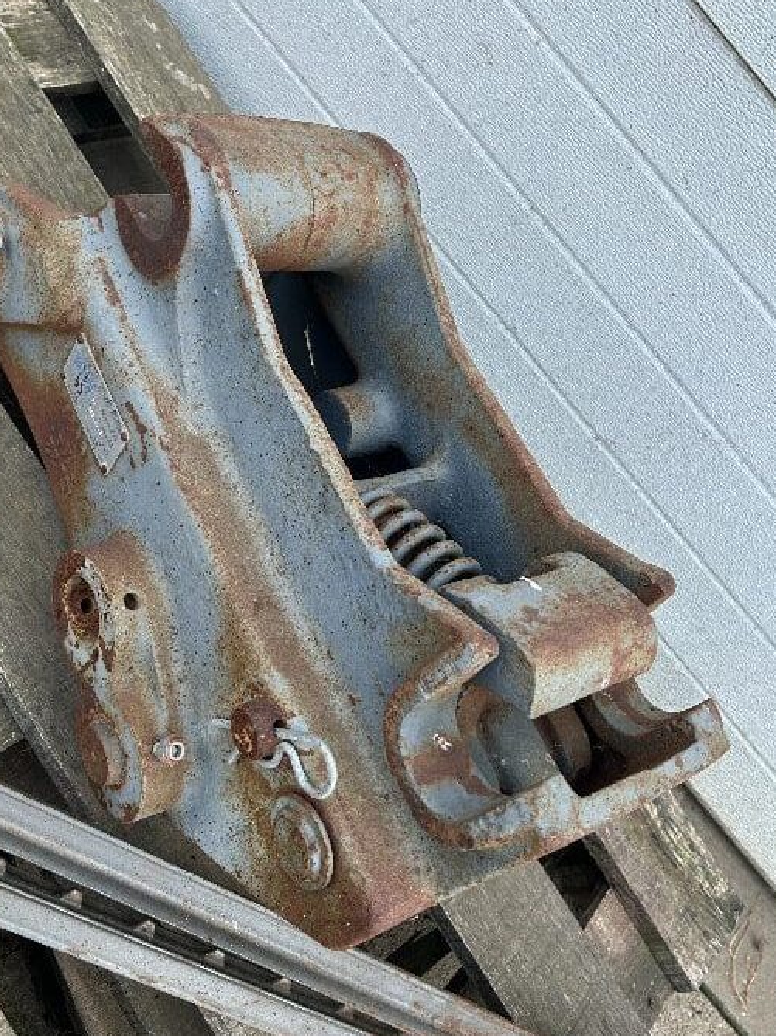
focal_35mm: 35
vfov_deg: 52.4
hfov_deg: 40.6
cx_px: 331
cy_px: 434
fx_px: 1047
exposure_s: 1/1048
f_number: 1.5
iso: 50
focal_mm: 5.7
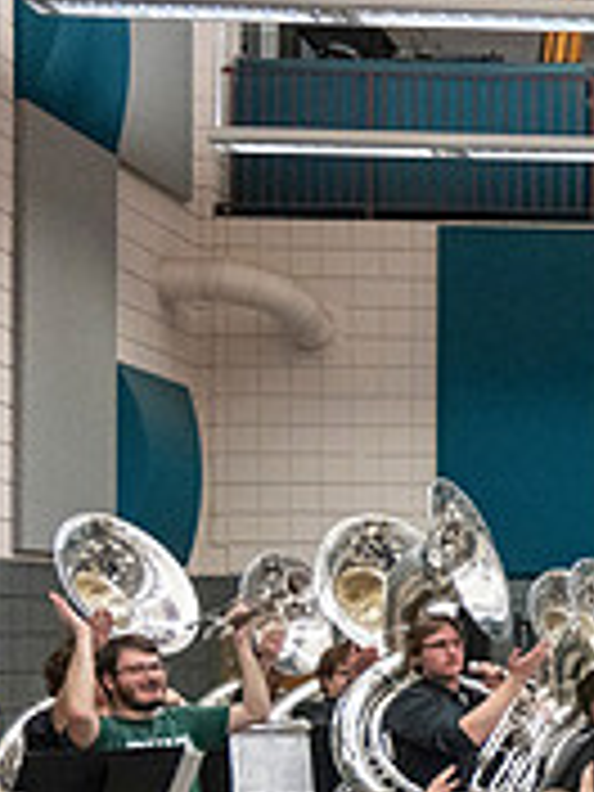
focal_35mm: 81
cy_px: 623
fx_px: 1853
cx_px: 1058
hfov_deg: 15.7
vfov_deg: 23.8
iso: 10000
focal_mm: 25.5
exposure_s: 1/500
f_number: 4
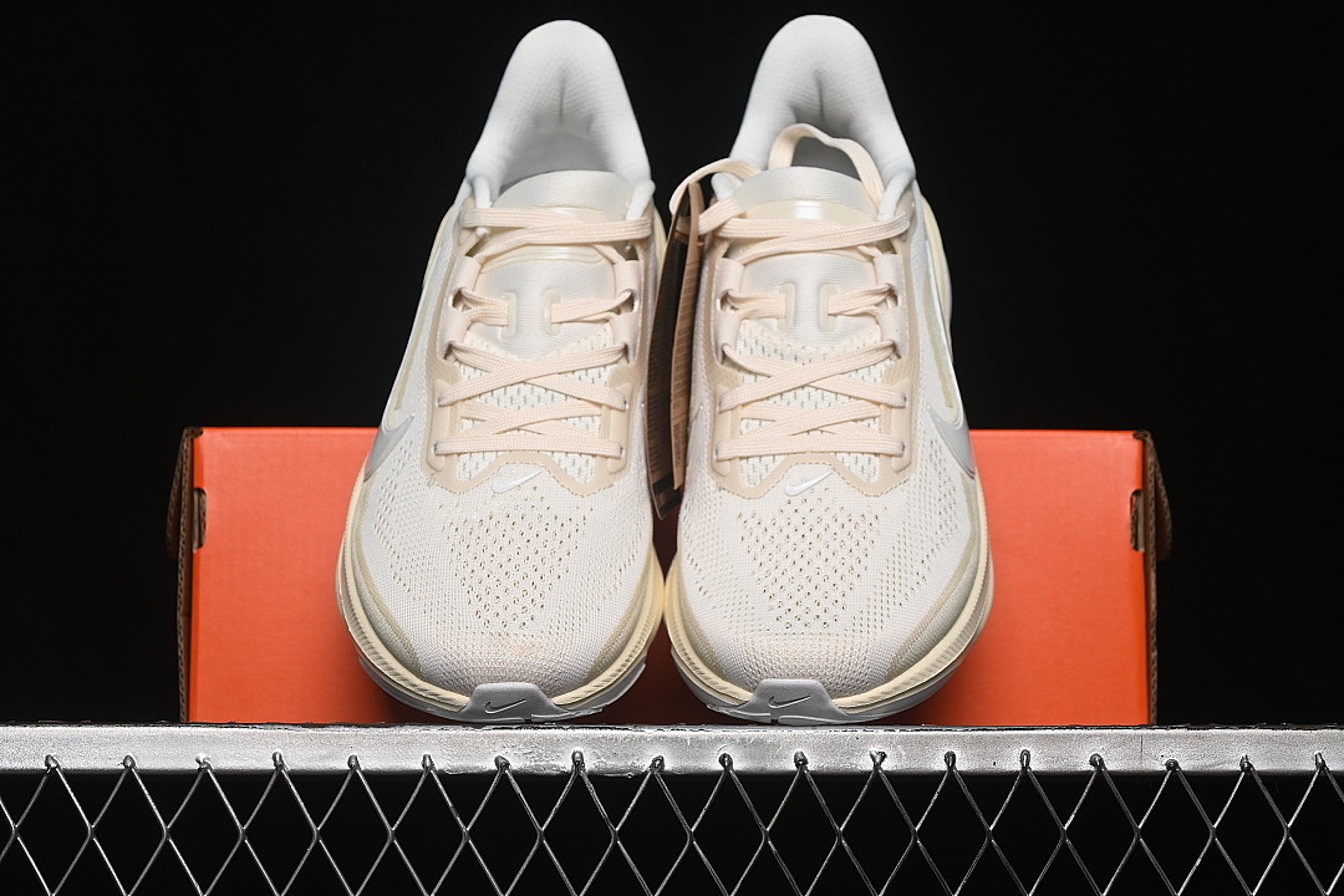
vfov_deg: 18.2
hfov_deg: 27.0
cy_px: 448
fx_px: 2800
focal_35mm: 75
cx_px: 672
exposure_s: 1/60
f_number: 6.3
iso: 160
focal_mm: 50
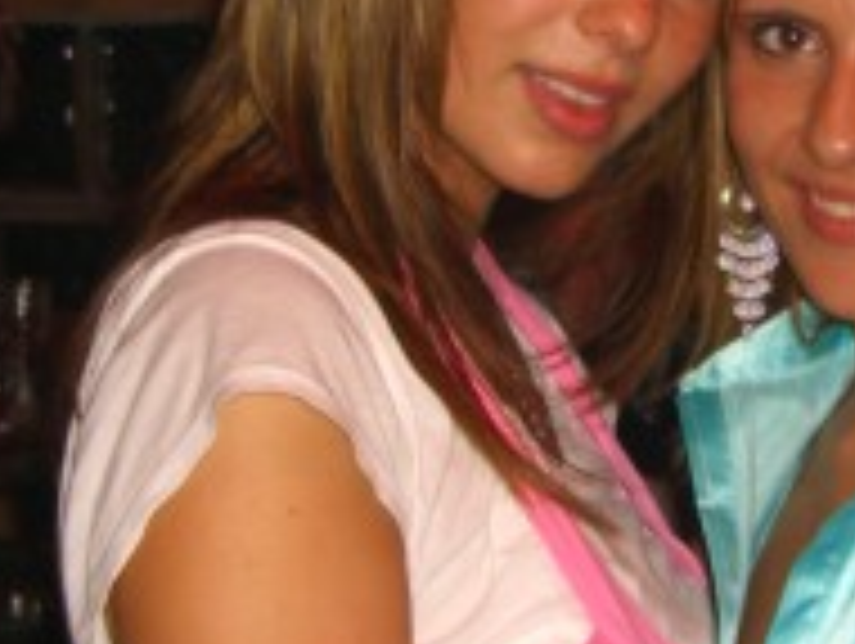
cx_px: 702
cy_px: 351
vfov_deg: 12.4
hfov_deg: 16.3
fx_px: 2968
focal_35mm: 120
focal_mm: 7.9
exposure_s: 1/60
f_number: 2.8
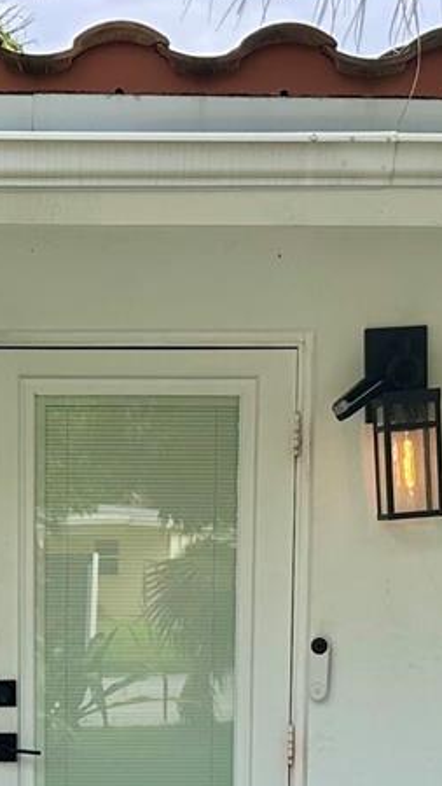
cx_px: 17
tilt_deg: -6.4
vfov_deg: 22.0
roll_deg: +0.4
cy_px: 800
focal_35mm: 93
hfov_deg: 12.9
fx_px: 1938
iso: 80
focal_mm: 6.86
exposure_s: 1/587
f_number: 1.78
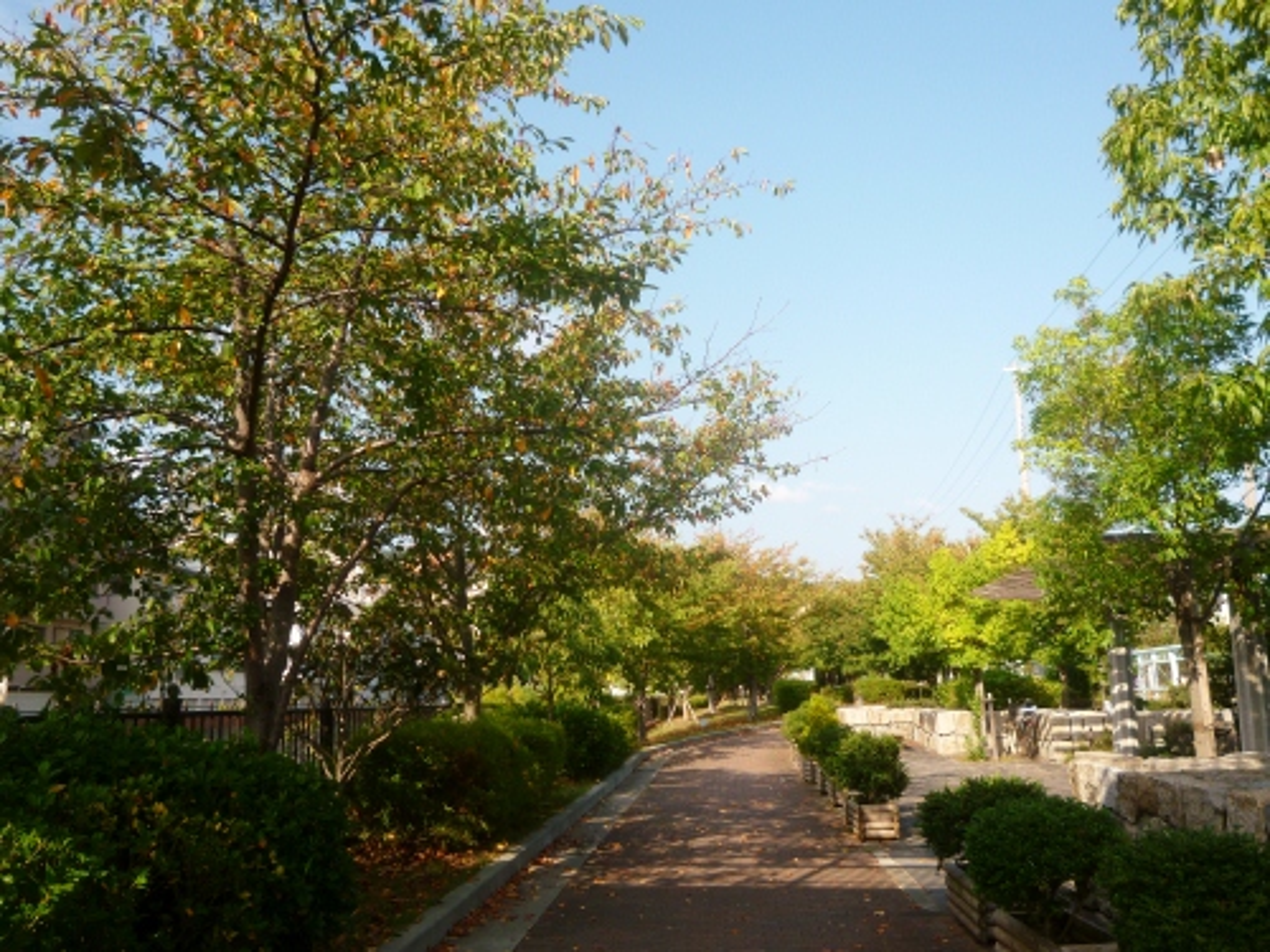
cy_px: 476
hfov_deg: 58.4
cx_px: 635
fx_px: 1137
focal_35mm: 31
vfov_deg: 45.4
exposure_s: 1/800
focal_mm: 5.6
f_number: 2.8
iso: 100
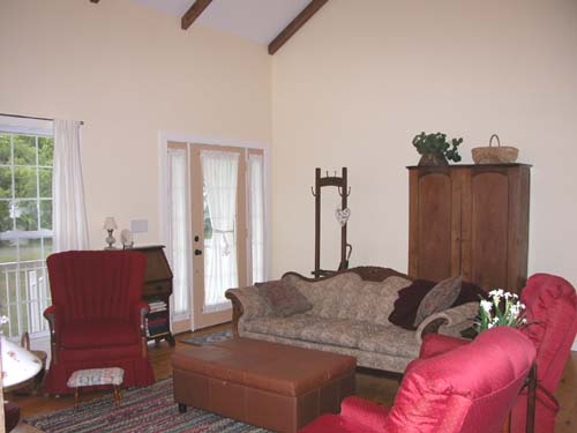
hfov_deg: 54.0
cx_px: 288
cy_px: 216
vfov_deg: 41.8
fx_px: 567
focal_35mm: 34
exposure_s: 1/60
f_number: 2.8
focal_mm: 8.9
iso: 200
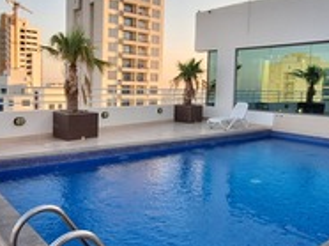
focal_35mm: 32
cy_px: 109
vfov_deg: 44.0
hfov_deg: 56.8
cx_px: 151
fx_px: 304
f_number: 2.2
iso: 40
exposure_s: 1/174
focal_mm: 1.74
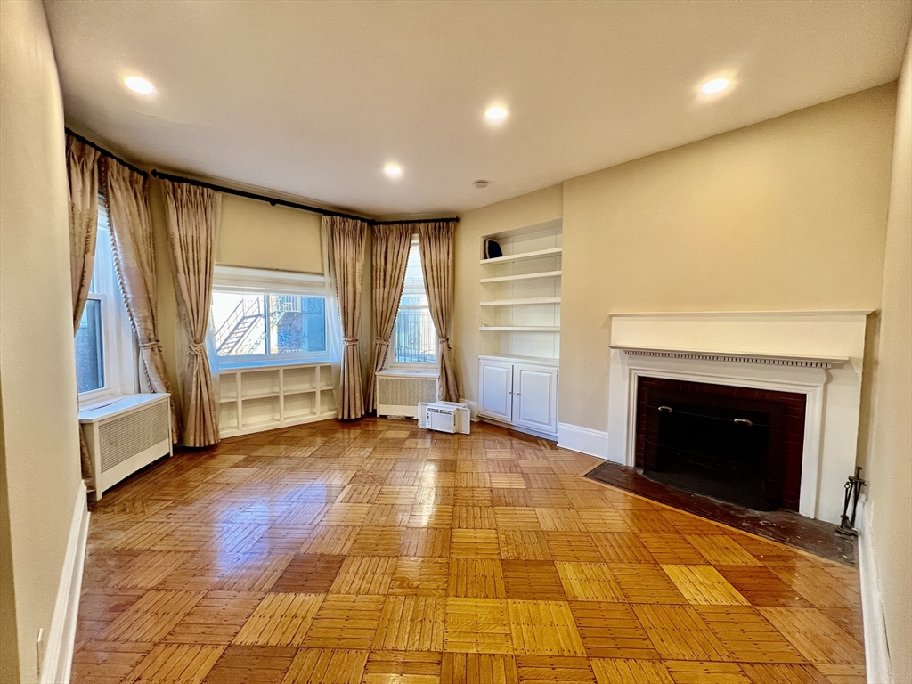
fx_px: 343
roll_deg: -0.3
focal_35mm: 13
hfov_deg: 106.2
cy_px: 342
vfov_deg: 89.9
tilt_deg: -3.4
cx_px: 456
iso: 200
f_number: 1.8
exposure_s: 1/120
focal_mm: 1.57
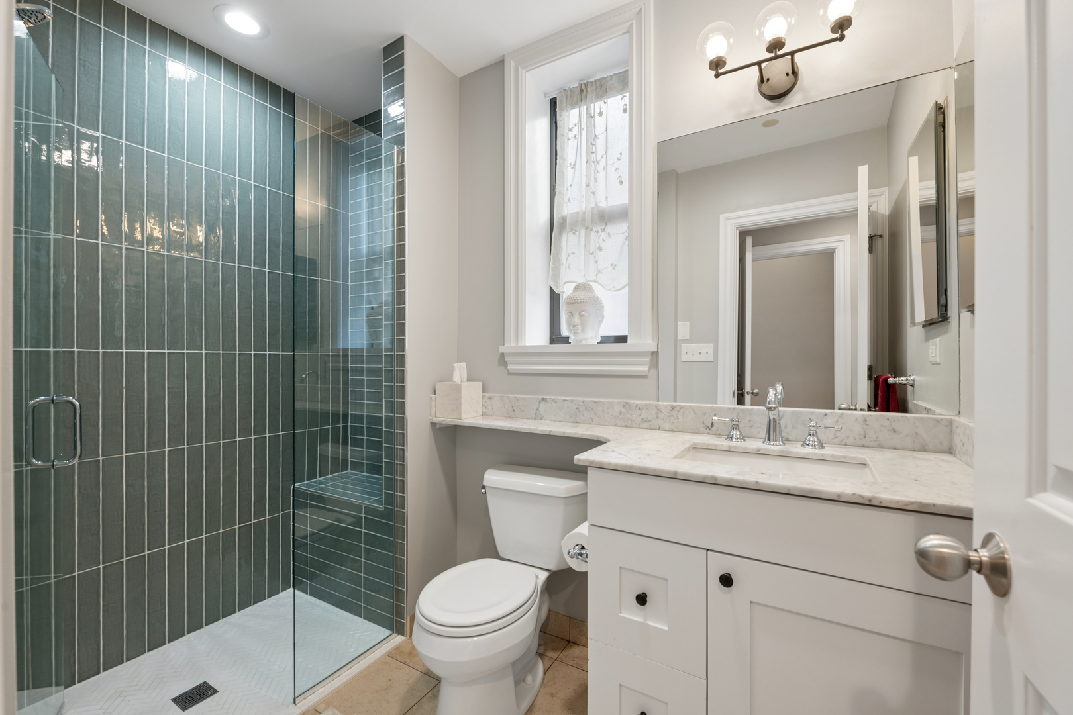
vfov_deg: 77.3
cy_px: 358
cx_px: 536
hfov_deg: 100.4
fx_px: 447
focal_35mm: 15
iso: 250
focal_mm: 15
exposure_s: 1/13
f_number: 8
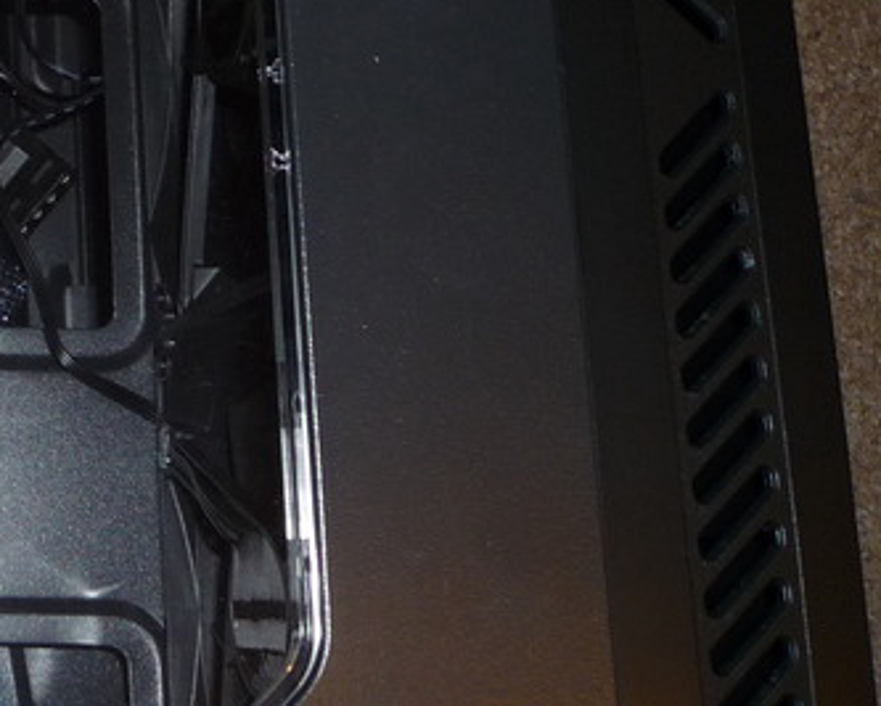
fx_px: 1957
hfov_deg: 21.5
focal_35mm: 75
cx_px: -423
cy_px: 130
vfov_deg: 20.2
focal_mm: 4.4
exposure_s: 1/30
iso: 100
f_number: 2.8
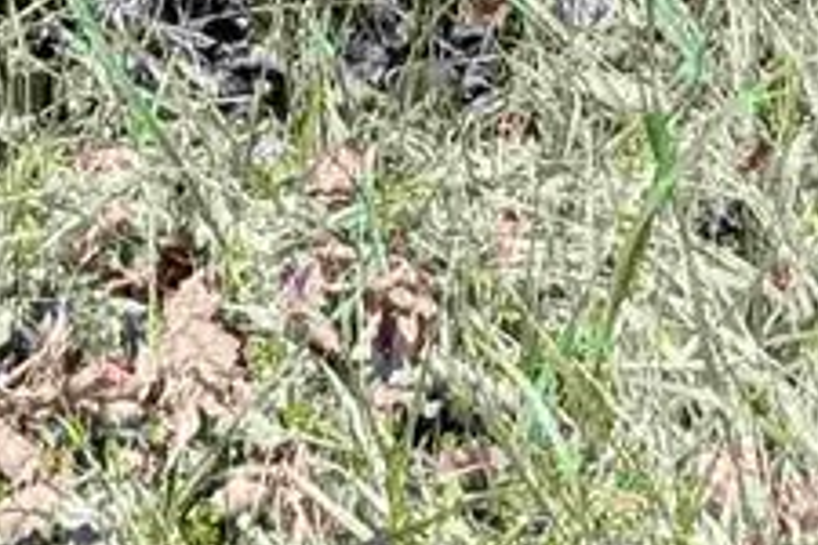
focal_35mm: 96
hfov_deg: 21.0
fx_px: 2181
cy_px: -1370
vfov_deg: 9.2
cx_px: 149
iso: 41
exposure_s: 1/940
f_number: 2.2
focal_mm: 1.95
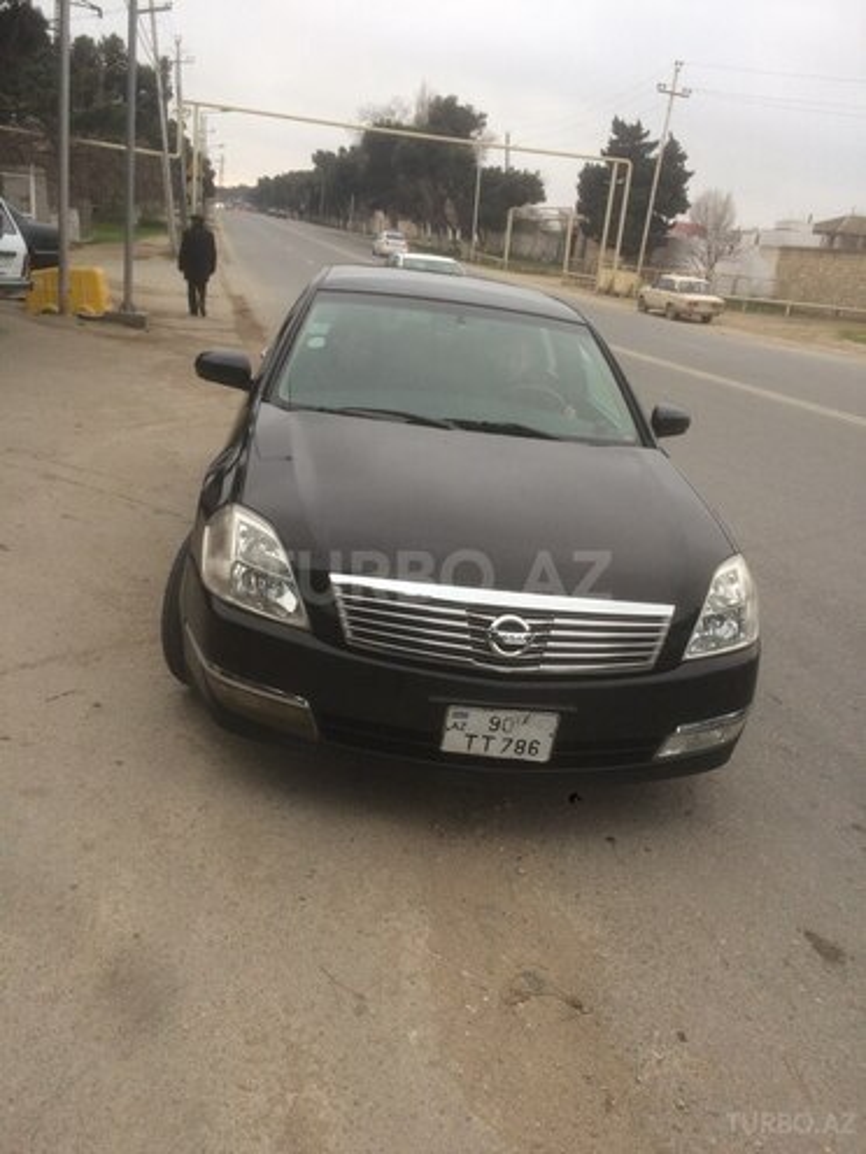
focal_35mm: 29
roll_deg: -7.9
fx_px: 967
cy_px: 577
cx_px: 433
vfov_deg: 61.7
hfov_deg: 48.2
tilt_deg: -18.6
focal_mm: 4.15
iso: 50
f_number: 2.2
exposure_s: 1/100
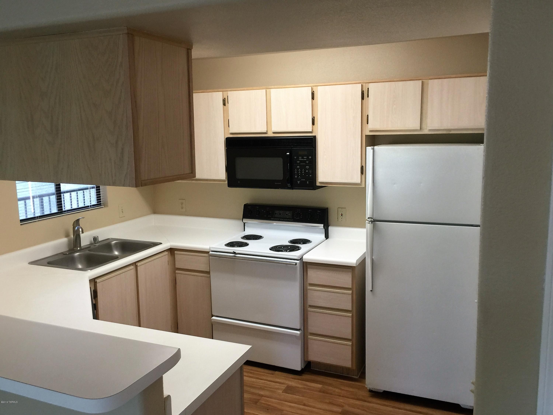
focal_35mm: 29
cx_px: 276
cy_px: 208
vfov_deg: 48.2
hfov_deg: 61.7
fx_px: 463
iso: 40
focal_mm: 4.15
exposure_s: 1/15
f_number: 2.2
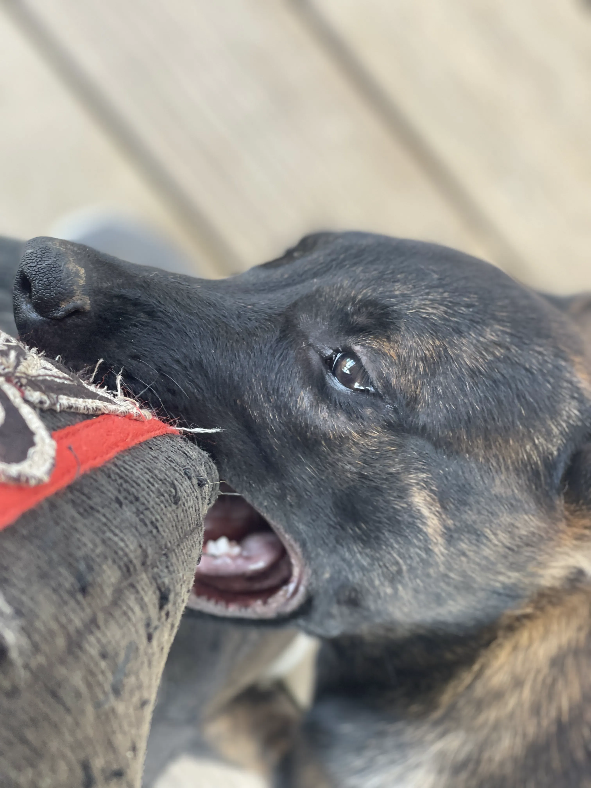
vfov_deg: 30.3
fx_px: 1457
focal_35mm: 64
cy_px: 394
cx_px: 296
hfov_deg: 22.9
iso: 64
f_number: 2.2
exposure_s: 1/121
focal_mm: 7.5
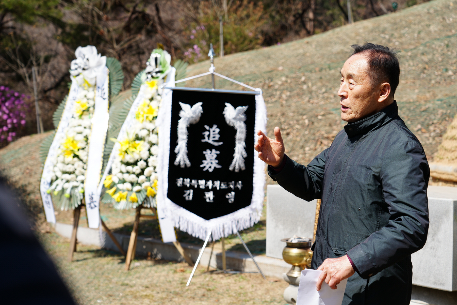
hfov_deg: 31.9
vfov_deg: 21.6
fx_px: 800
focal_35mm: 63
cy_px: 152
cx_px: 228
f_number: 5
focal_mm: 63
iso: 100
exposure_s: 1/400
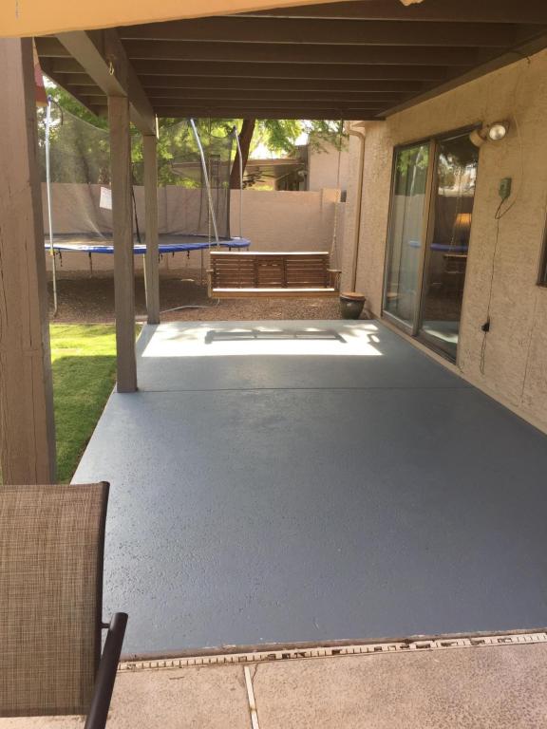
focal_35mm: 29
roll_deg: -1.0
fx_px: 611
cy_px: 364
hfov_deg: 48.2
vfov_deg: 61.7
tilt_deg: -12.8
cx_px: 274
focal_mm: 4.15
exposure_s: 1/252
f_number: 2.2
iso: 32
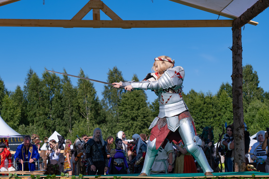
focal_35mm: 71
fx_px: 529
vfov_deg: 19.2
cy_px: 86
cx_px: 132
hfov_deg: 28.5
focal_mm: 37.6
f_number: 4
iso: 160
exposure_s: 1/1600
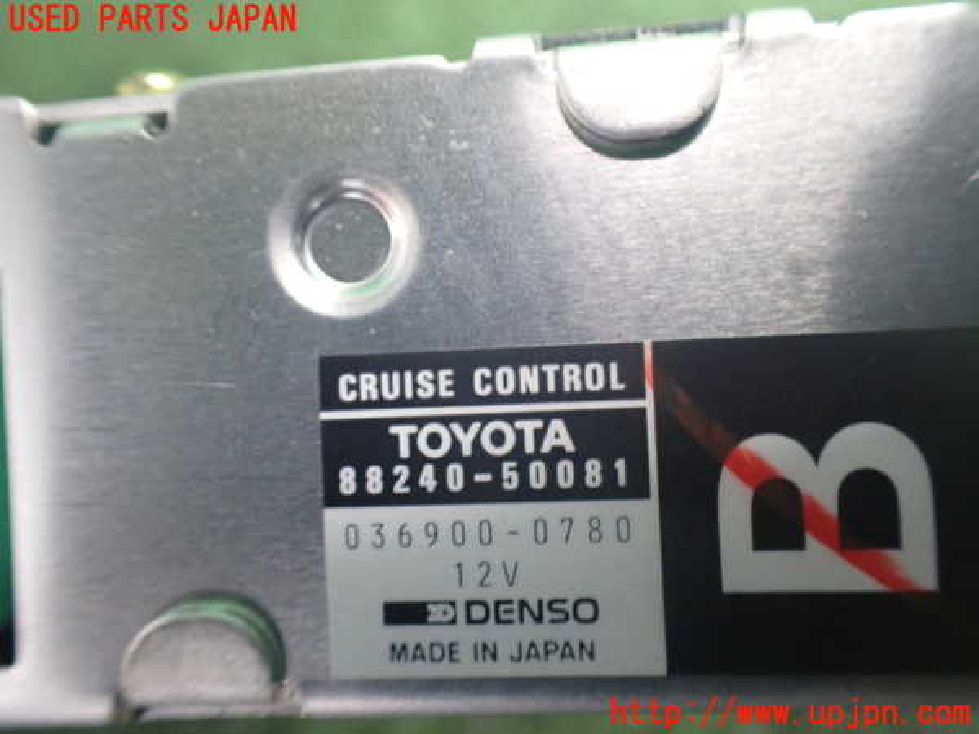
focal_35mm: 30
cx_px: 490
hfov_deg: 60.0
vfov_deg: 46.8
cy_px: 367
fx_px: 848
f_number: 2.3
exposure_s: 1/80
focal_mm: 5.4
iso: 800
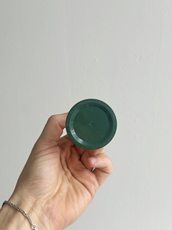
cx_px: 86
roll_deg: +1.9
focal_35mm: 48
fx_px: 318
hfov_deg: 30.2
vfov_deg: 39.7
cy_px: 115
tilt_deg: -10.5
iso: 64
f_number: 1.78
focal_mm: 6.86
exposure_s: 1/638
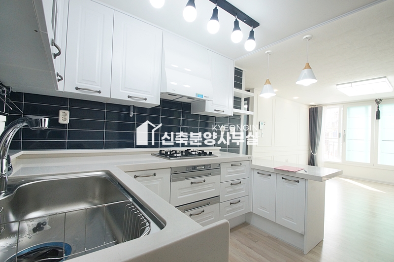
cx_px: 197
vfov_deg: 77.2
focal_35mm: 15
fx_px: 164
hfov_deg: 100.4
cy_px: 131
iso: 800
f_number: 9
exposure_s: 1/40
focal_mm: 10
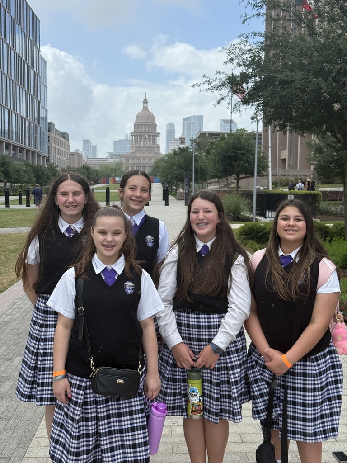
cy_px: 232
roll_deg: -1.0
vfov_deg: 39.7
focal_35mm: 48
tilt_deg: -2.9
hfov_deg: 30.3
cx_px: 174
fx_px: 642
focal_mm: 6.76
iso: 80
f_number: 1.78
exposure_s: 1/2577
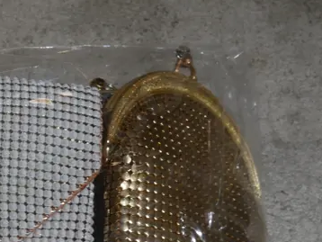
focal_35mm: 143
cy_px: 292
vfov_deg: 10.2
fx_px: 1331
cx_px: -105
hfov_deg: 13.3
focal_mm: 25
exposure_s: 1/60
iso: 320
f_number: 6.3
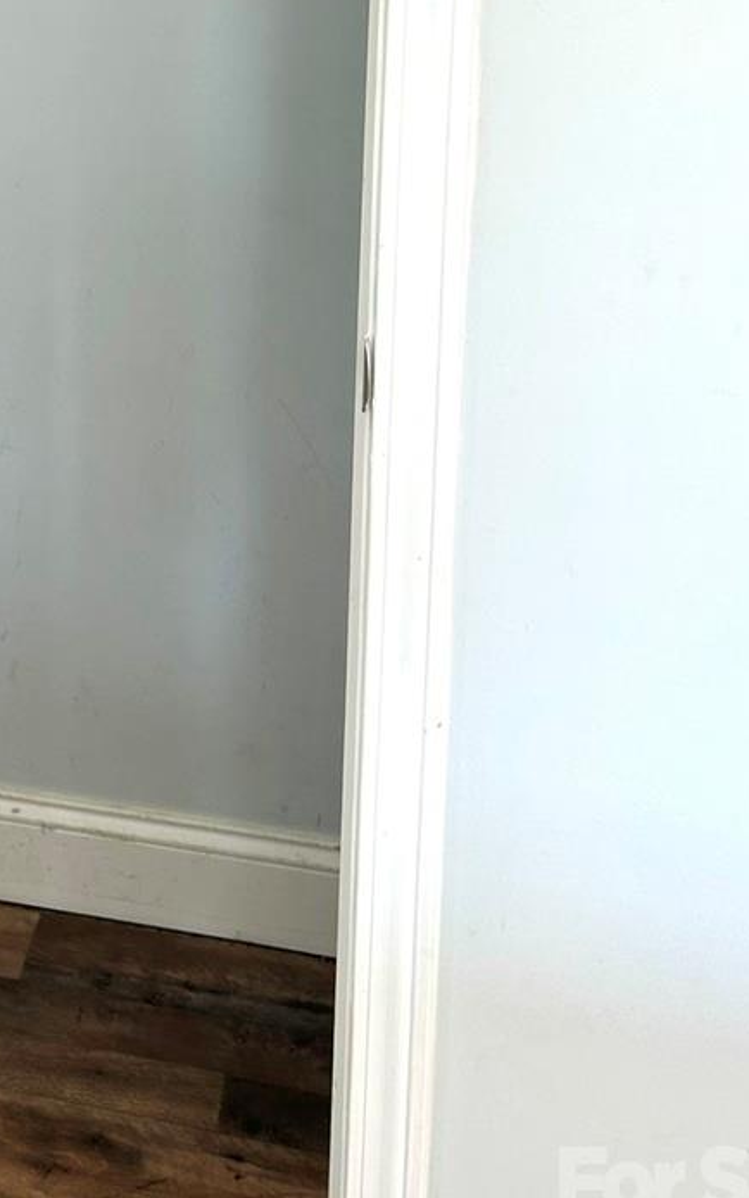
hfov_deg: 20.1
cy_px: 12
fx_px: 1991
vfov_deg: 31.1
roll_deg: -0.8
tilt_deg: -10.1
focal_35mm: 61
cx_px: -126
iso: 50
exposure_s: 1/121
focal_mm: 5.7
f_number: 1.5
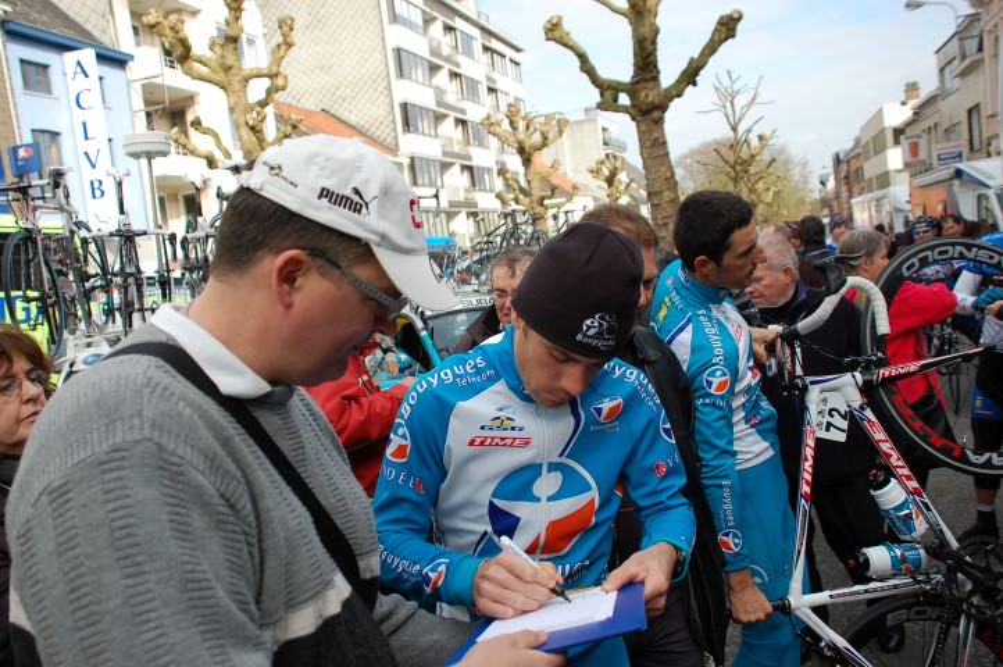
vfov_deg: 43.5
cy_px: 334
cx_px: 502
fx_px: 835
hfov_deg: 62.0
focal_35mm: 30
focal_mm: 20
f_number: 4
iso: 320
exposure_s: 1/1000
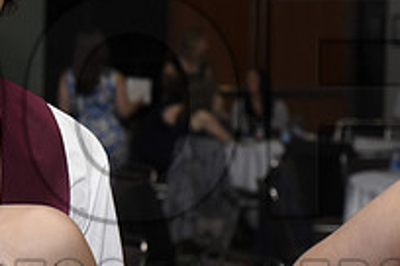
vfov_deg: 9.7
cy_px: 148
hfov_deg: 13.9
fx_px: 1578
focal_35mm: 142
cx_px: -110
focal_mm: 50
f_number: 5
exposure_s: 1/200
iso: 2500
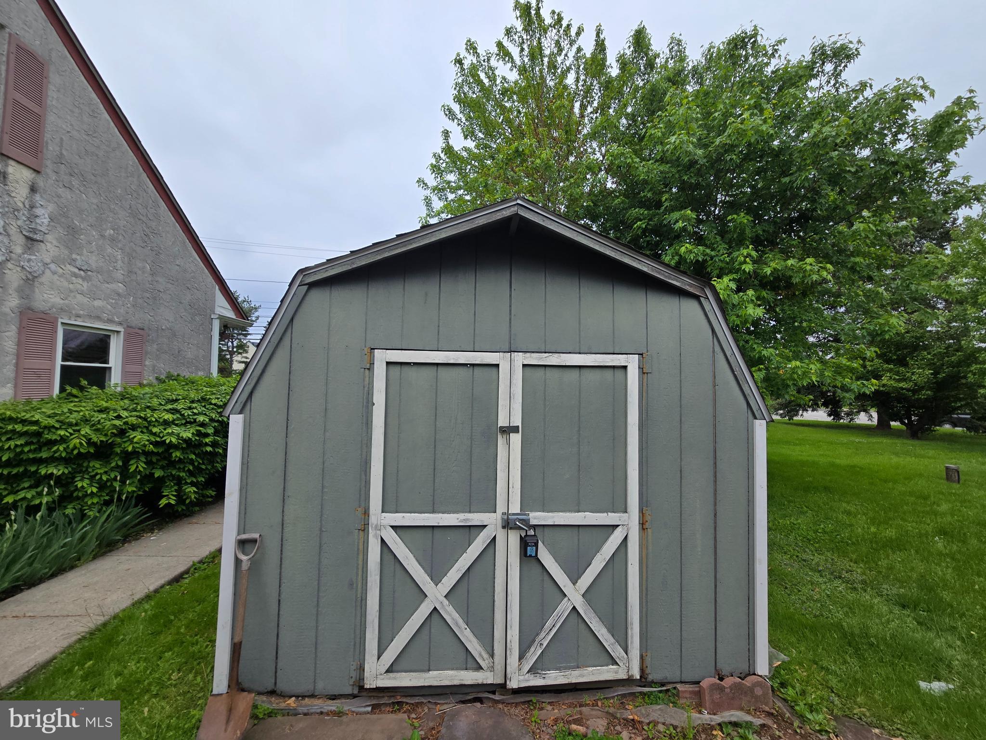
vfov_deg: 89.9
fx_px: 370
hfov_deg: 106.2
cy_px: 370
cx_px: 493
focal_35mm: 13
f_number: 2.2
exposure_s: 1/1395
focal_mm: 2.2
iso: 50
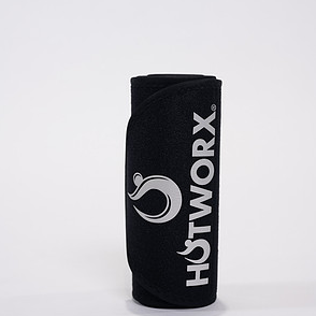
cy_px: 149
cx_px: 157
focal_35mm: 65
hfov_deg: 26.5
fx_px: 671
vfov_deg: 26.5
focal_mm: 50
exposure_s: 1/125
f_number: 4
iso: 200
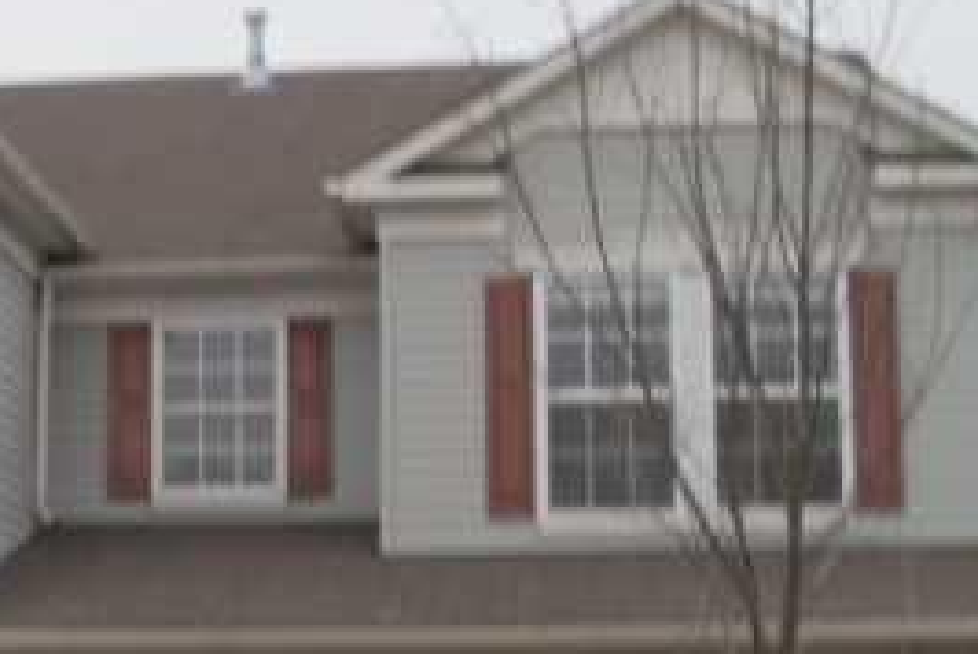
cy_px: 507
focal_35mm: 90
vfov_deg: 15.1
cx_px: 77
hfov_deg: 22.0
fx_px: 2448
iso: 100
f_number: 3.5
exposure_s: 1/100
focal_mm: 6.3
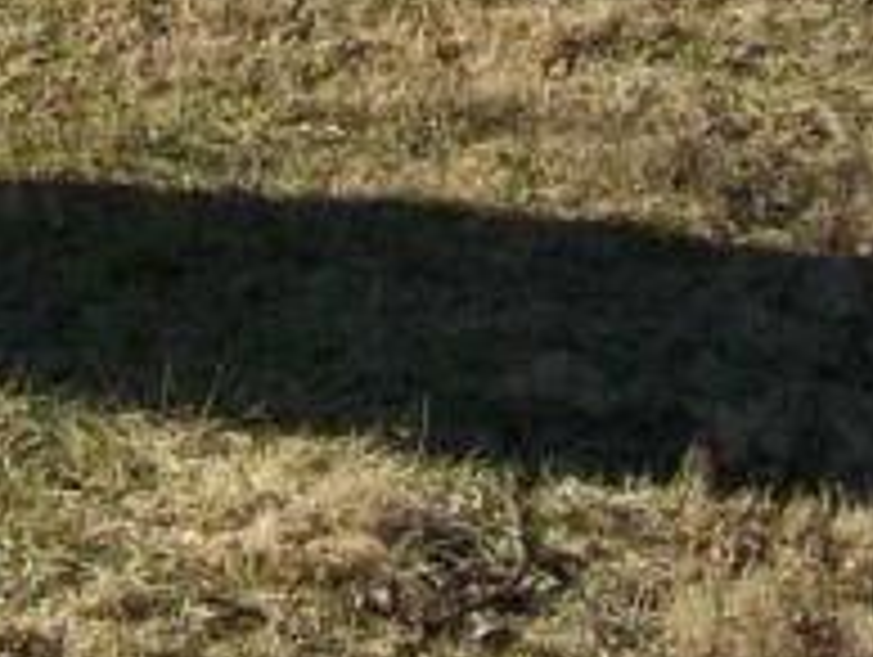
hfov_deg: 10.4
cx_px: 243
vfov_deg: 7.4
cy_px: -824
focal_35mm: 190
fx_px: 4798
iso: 80
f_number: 4.8
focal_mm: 6
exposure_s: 1/485
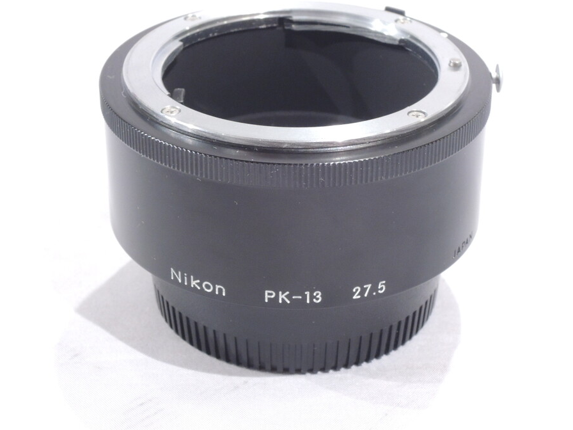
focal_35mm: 83
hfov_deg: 23.6
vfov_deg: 17.8
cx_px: 299
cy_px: 175
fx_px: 1374
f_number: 5.2
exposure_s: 1/25
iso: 400
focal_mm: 11.1
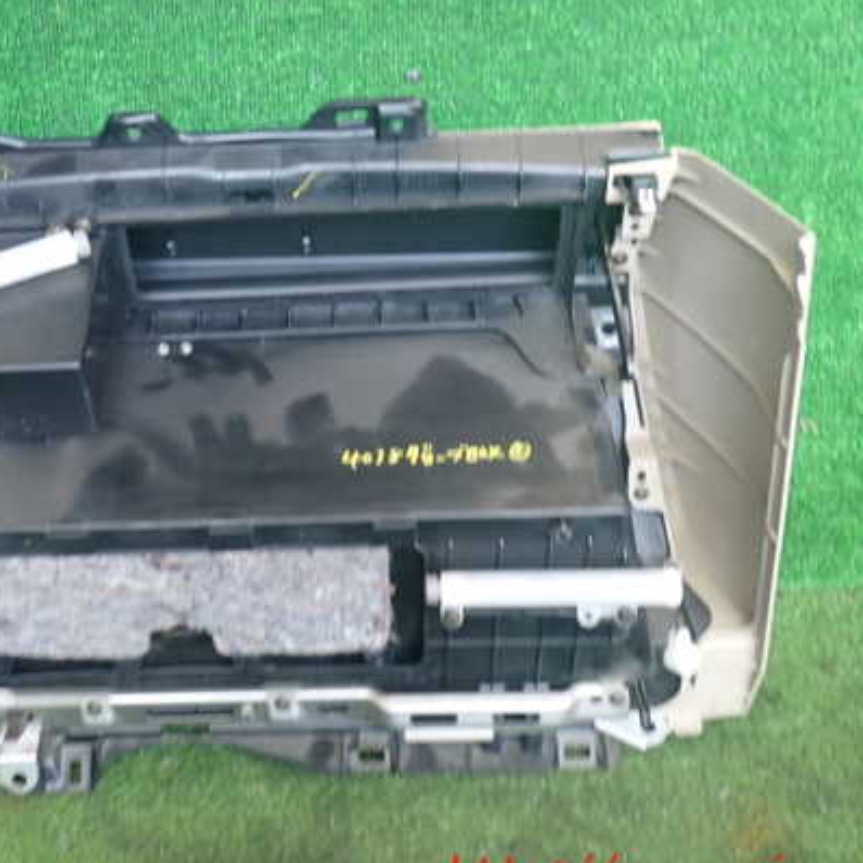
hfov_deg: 41.3
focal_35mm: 40
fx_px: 1128
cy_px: 416
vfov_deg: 41.9
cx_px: 291
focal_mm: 5.4
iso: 200
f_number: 2.3
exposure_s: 1/40
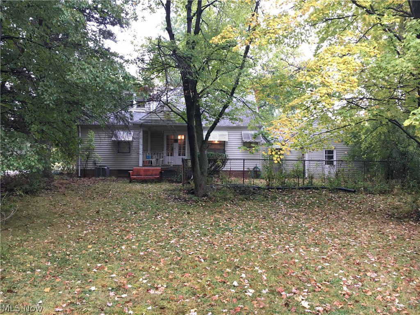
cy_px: 158
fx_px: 352
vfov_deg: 48.2
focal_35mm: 29
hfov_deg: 61.7
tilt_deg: +1.0
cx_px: 210
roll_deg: -0.8
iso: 100
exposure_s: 1/30
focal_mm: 4.15
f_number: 2.2
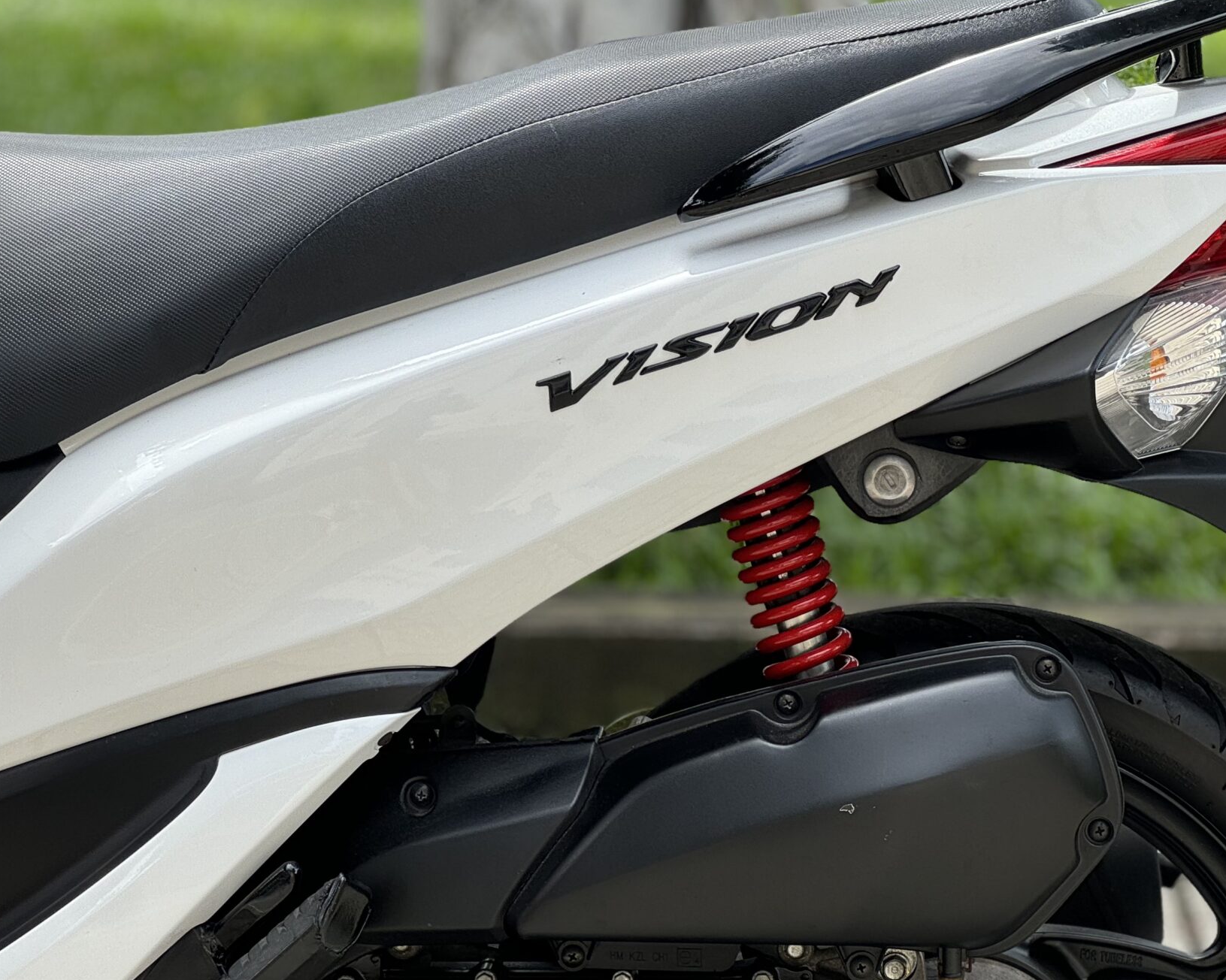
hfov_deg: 16.2
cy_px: 670
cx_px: 856
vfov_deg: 13.0
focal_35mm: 118
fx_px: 4281
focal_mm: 9
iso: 25
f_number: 2.8
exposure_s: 1/202
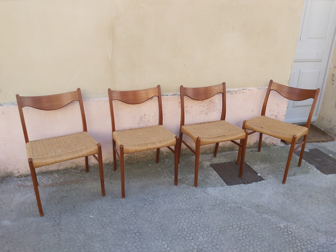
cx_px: 168
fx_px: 252
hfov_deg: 67.3
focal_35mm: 26
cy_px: 126
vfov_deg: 53.1
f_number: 1.7
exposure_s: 1/270
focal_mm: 3.92
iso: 64
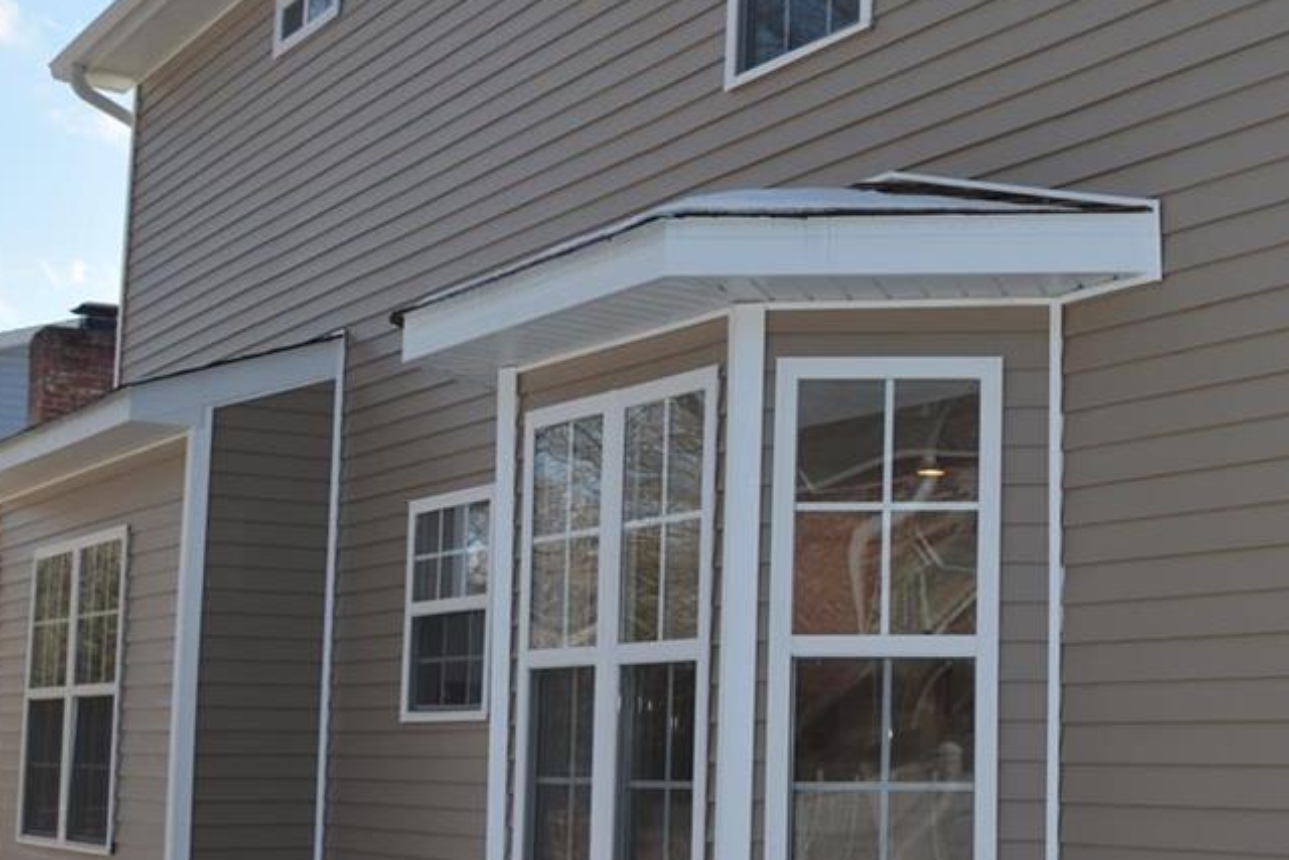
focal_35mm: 60
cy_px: 482
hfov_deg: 30.6
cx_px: 1339
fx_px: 2149
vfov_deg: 22.6
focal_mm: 24
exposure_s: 1/160
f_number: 6.3
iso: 100
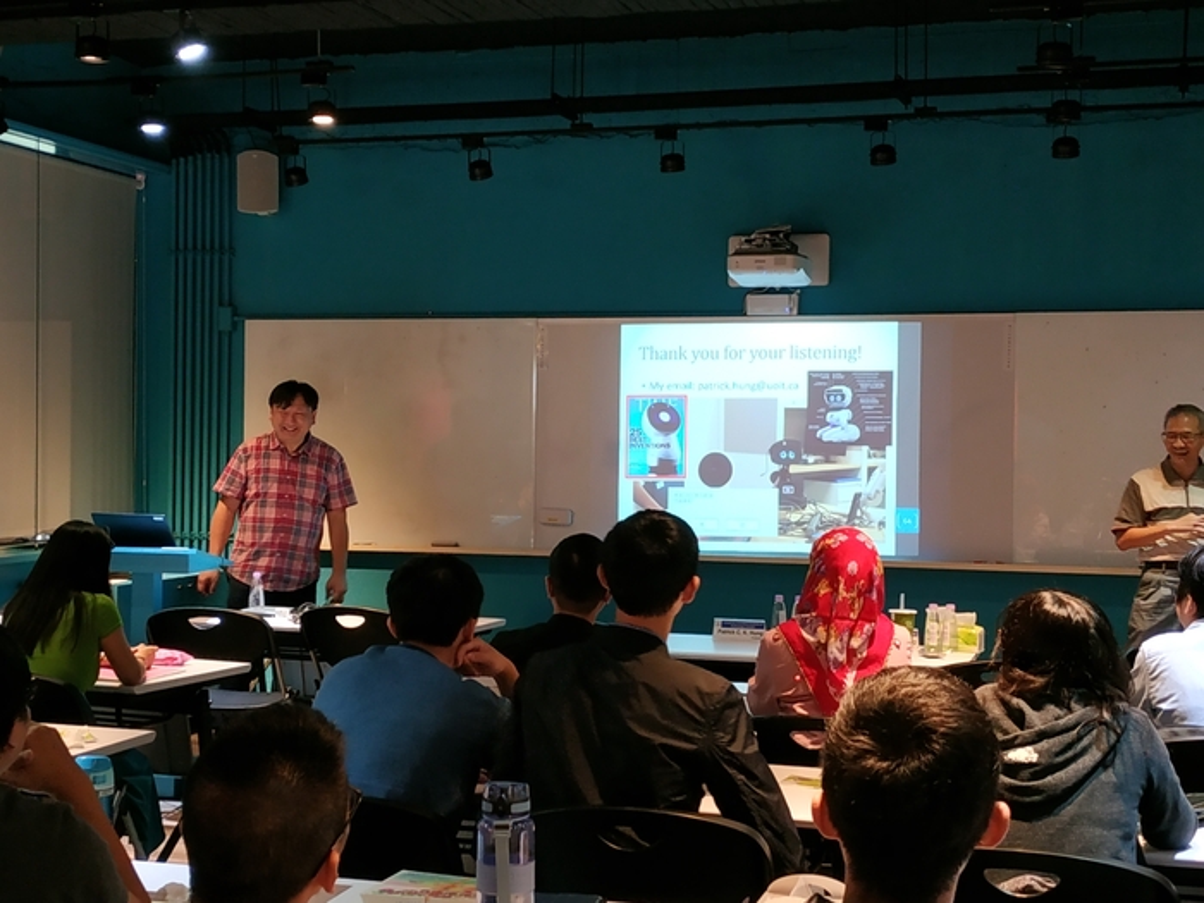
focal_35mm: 24
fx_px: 835
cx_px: 602
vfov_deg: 56.8
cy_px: 452
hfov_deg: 71.6
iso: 250
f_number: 1.9
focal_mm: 3.94
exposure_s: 1/30
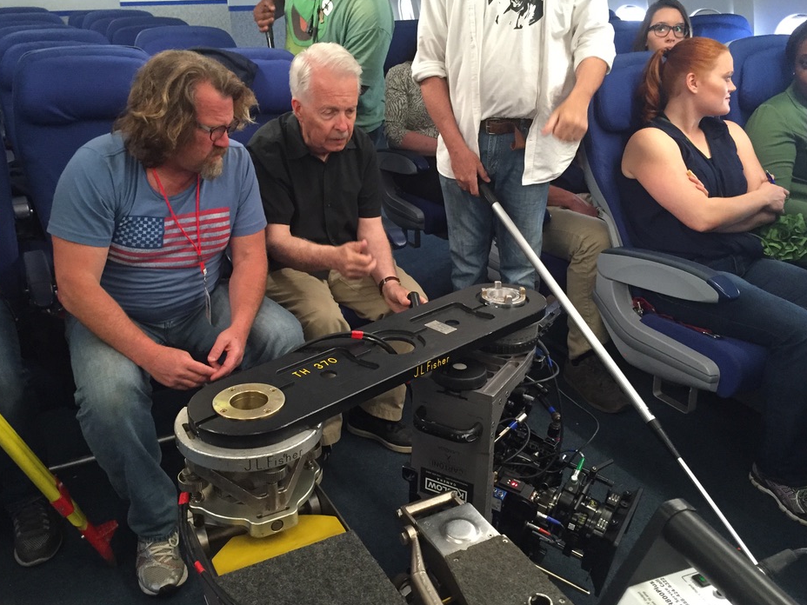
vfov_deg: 44.2
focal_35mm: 32
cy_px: 304
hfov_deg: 56.8
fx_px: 746
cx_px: 392
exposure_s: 1/30
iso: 250
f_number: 2.2
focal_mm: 4.15
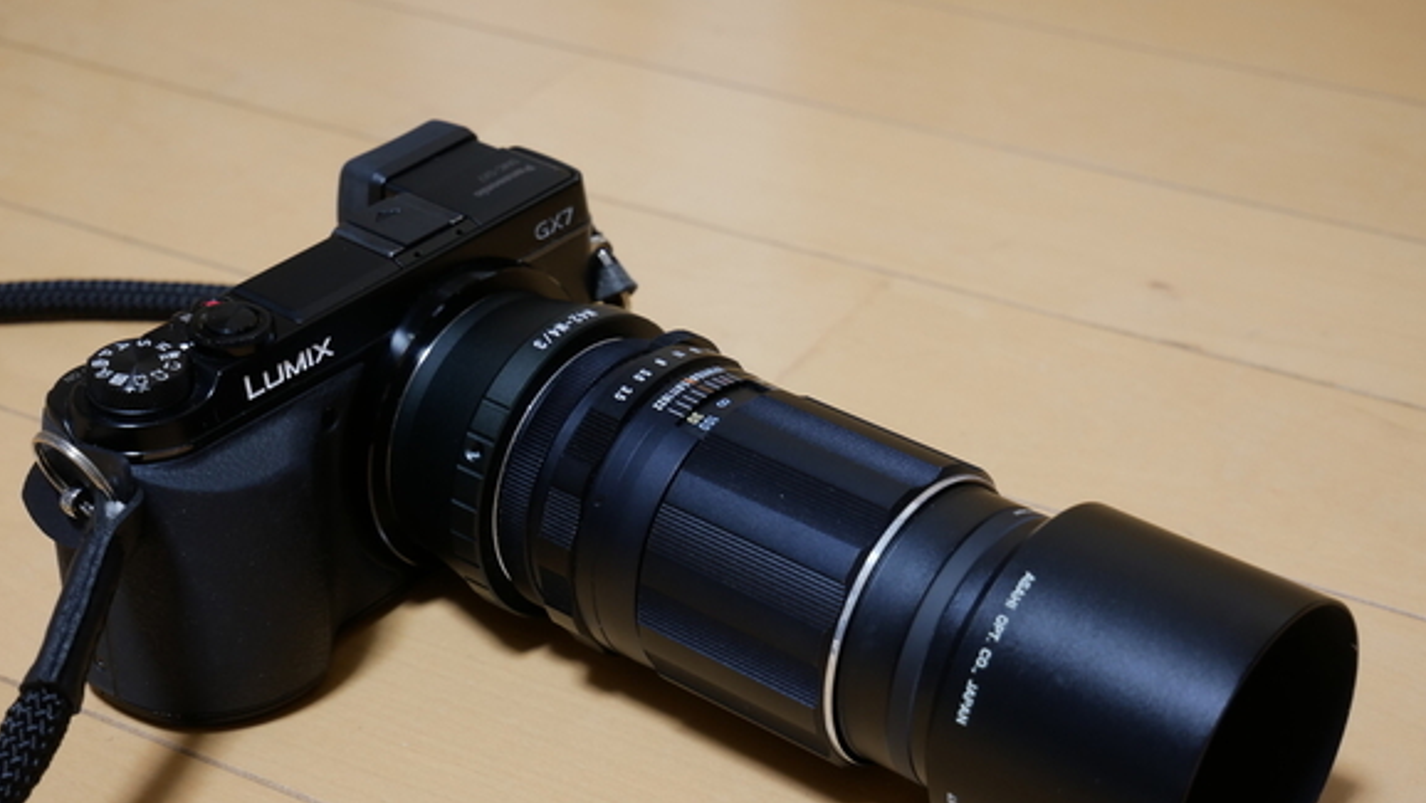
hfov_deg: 31.0
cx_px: 687
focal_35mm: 68
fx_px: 2572
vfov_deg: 17.7
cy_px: 515
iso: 400
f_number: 4.9
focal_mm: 30
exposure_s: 1/8
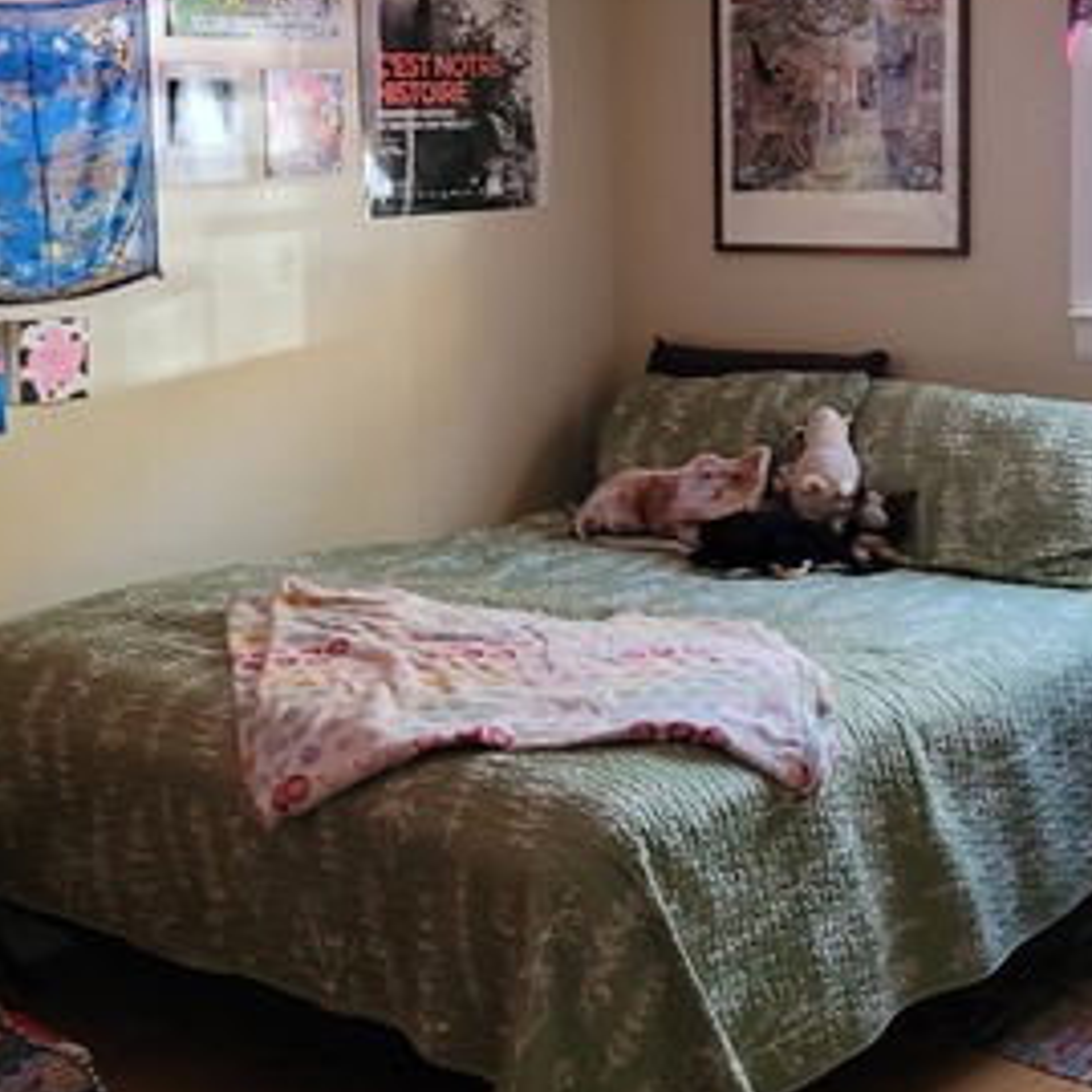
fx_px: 2034
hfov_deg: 29.8
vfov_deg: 29.8
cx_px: 361
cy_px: 351
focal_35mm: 57
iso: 400
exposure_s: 1/40
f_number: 1.8
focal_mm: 5.4
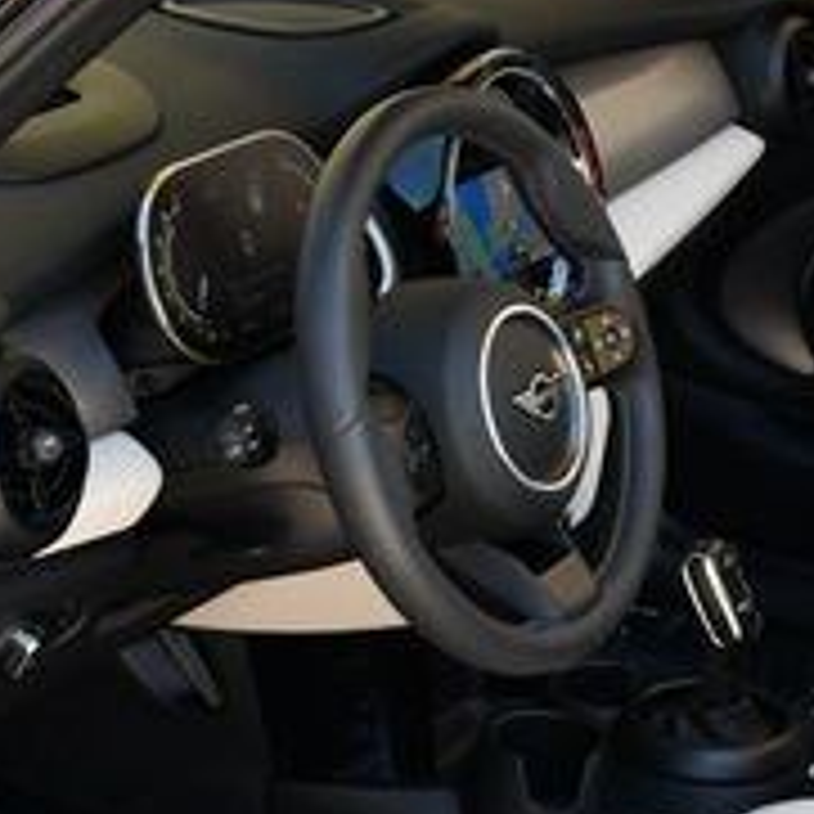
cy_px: 679
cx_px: 836
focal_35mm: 108
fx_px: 2873
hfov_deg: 15.8
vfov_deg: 16.0
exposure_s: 1/250
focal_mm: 18
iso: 360
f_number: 5.6
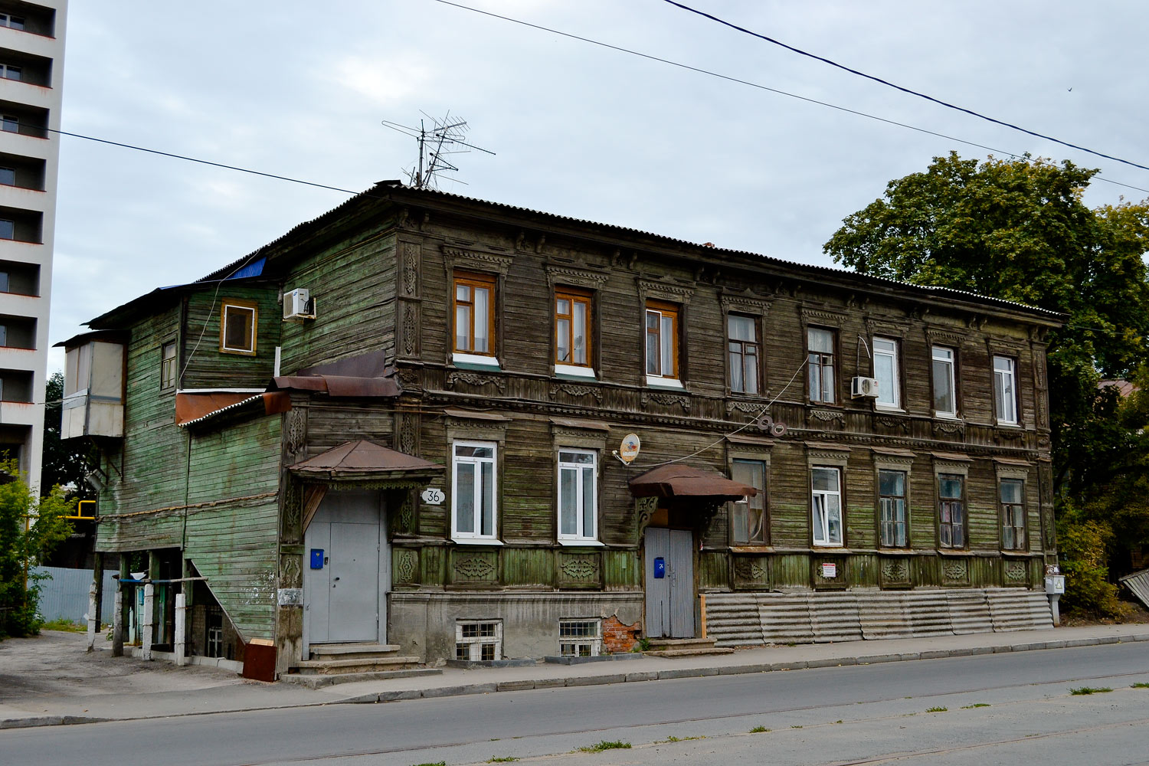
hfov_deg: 46.4
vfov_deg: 31.9
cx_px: 574
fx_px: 1340
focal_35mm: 42
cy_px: 383
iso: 200
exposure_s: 1/320
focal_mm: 28
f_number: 5.6
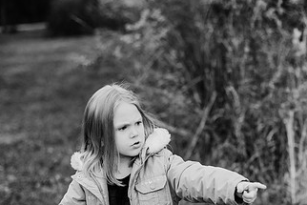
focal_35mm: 90
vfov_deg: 15.1
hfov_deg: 22.5
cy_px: 150
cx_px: 216
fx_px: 768
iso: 320
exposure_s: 1/800
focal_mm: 50
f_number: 2.2
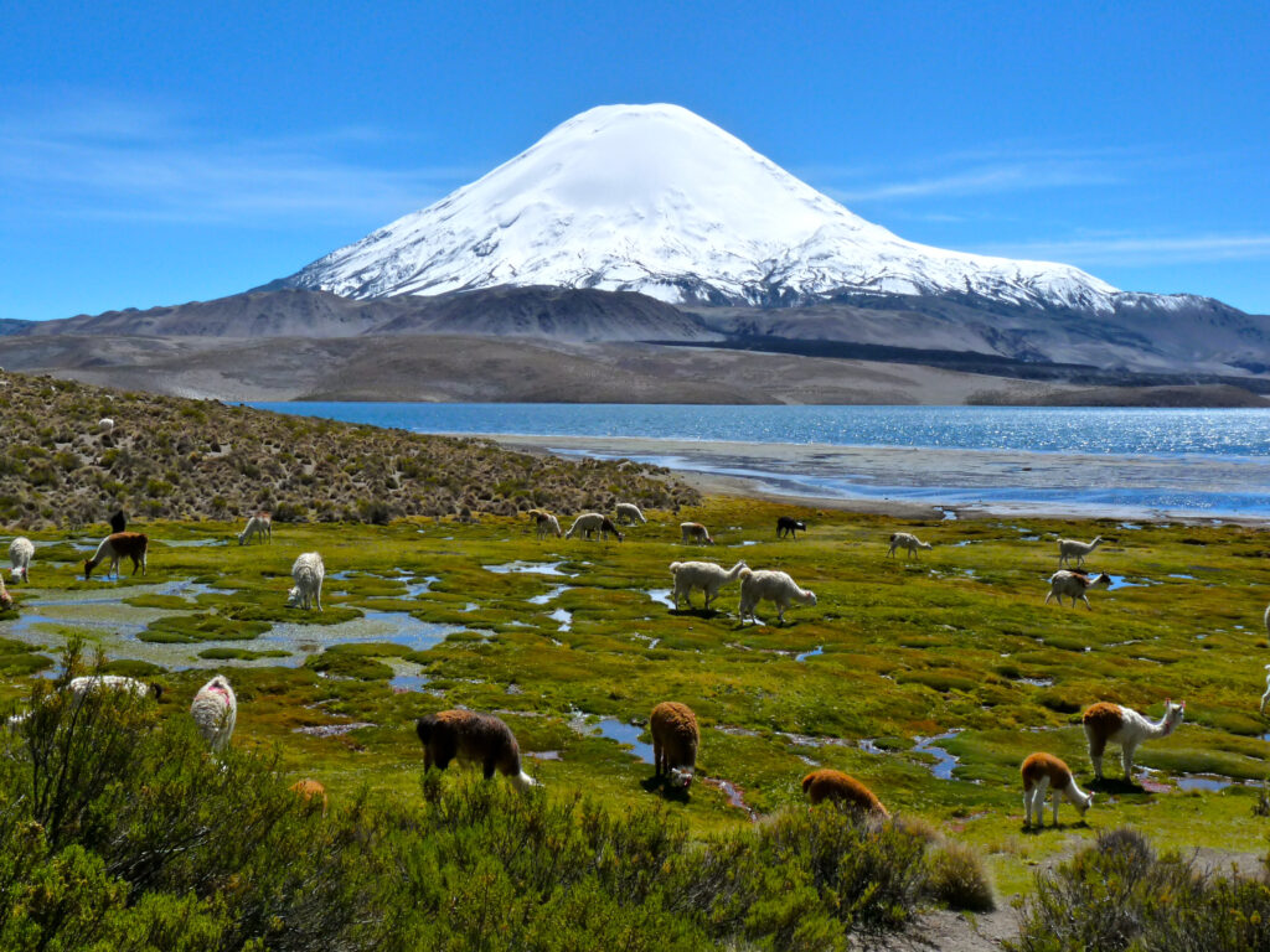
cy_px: 476
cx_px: 635
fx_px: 1614
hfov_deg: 42.9
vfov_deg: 32.9
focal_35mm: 44
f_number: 8
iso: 160
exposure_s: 1/500
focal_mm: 7.8
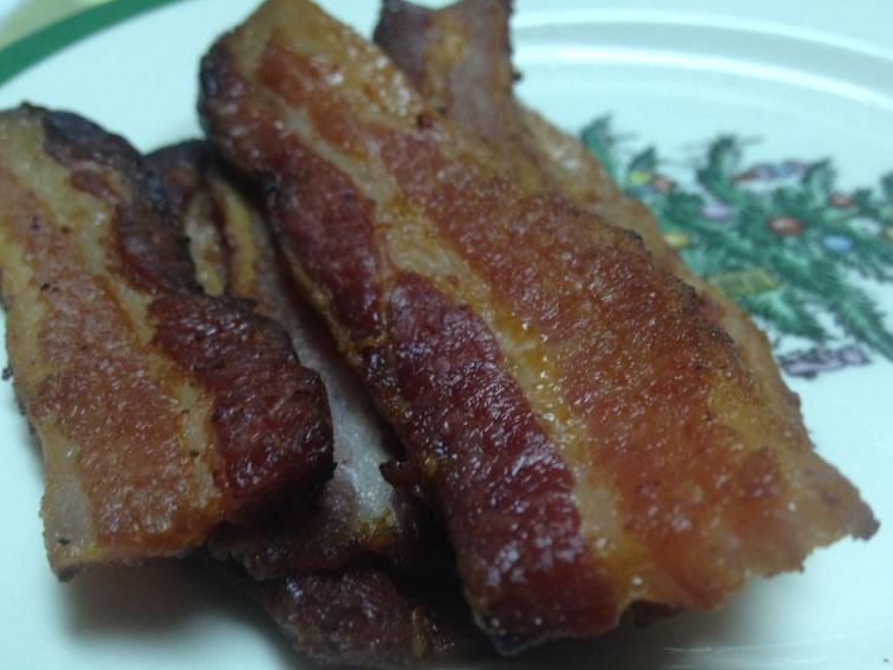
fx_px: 1084
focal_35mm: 42
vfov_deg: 34.3
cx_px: 476
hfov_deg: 44.8
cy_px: 398
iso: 200
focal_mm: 4.28
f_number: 2.4
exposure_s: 1/20
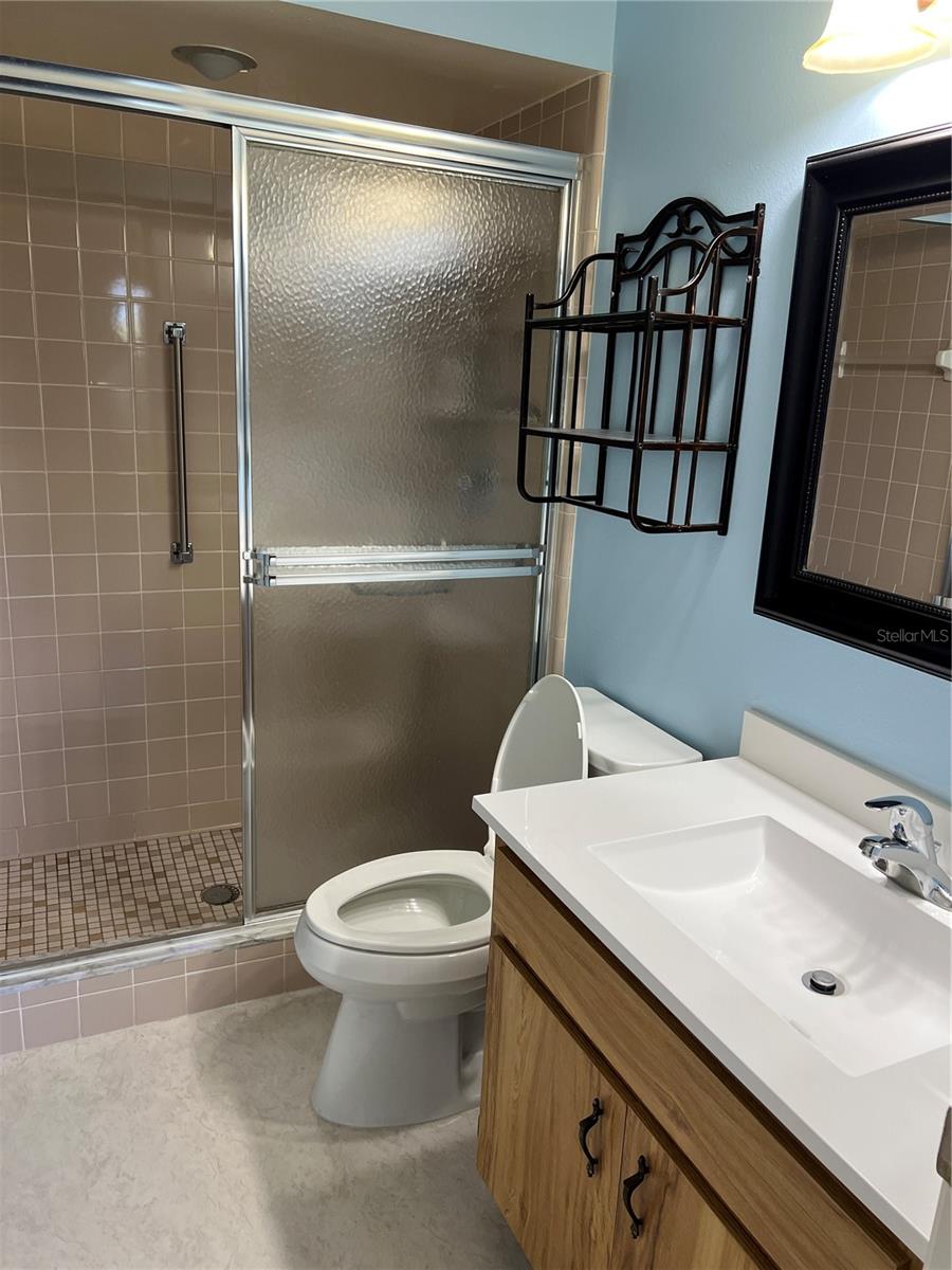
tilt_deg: -15.4
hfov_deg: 53.1
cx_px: 476
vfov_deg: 67.3
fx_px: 953
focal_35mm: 26
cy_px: 635
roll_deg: -3.3
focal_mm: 5.7
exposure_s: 1/120
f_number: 1.5
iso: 100
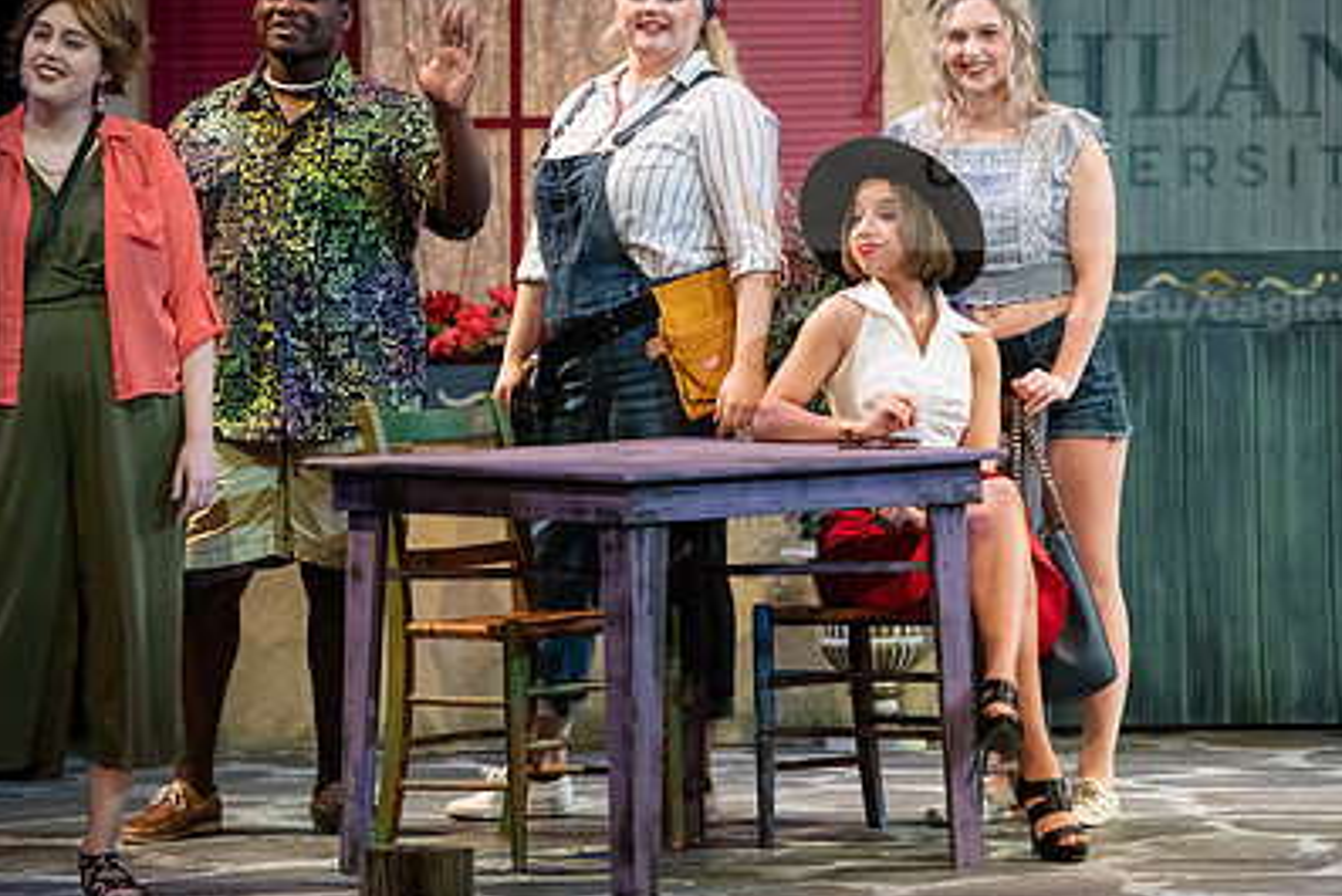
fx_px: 8166
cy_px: 377
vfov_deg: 6.3
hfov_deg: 9.4
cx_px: 625
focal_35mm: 219
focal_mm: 150
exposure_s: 1/320
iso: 3200
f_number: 3.5
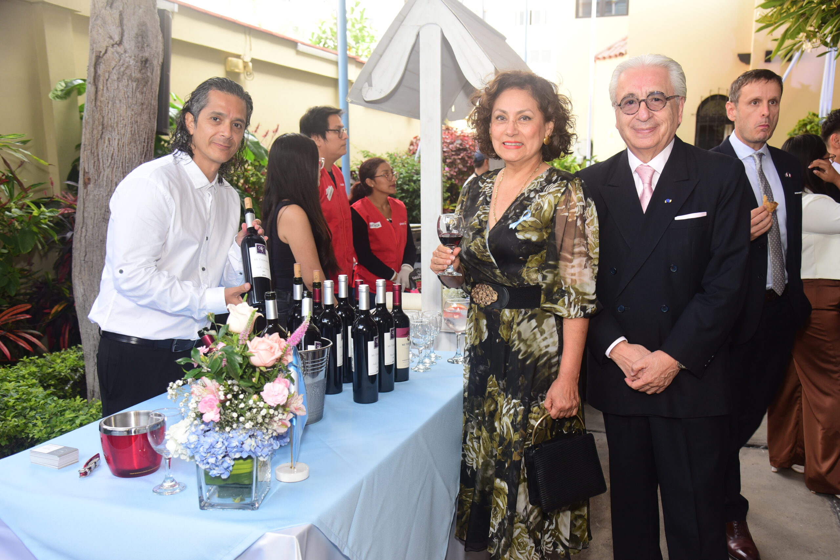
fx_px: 793
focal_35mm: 34
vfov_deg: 38.9
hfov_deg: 55.8
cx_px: 420
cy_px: 280
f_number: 5.6
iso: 640
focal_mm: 34
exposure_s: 1/125
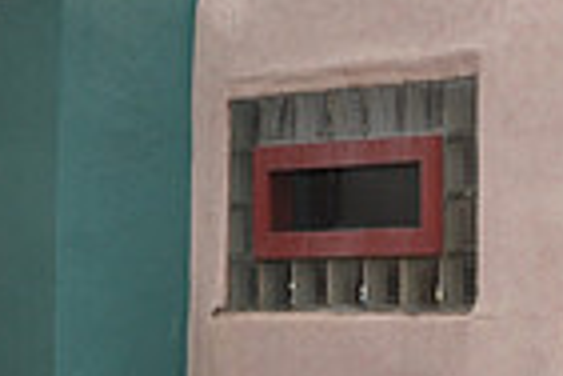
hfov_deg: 12.6
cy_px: 122
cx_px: 655
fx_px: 2502
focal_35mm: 160
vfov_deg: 8.6
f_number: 6.3
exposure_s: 1/200
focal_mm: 26
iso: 200
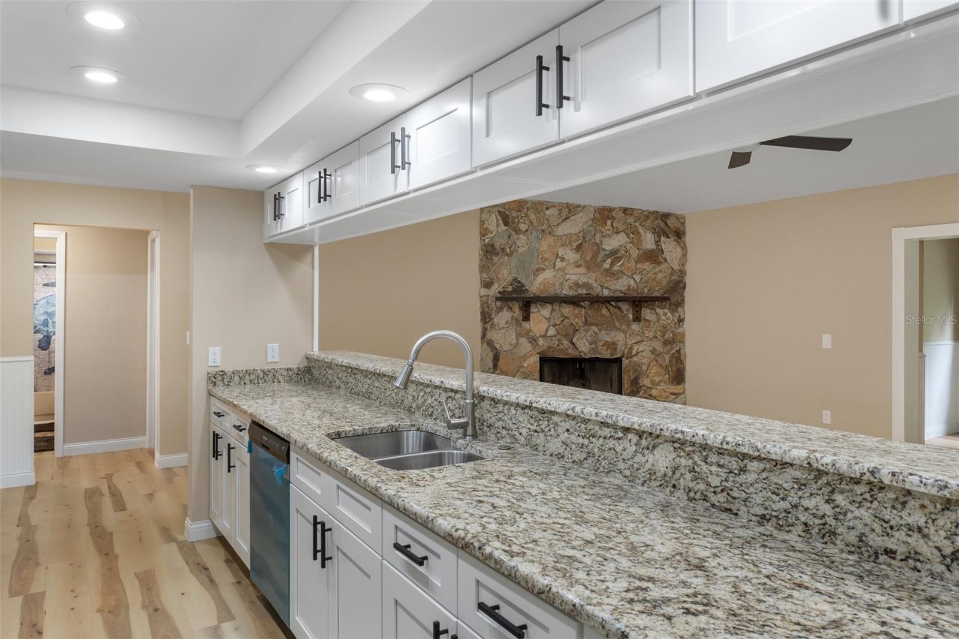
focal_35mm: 22
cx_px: 480
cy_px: 320
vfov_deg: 56.1
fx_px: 599
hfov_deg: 77.3
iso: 320
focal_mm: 15
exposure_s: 1/10
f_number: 8
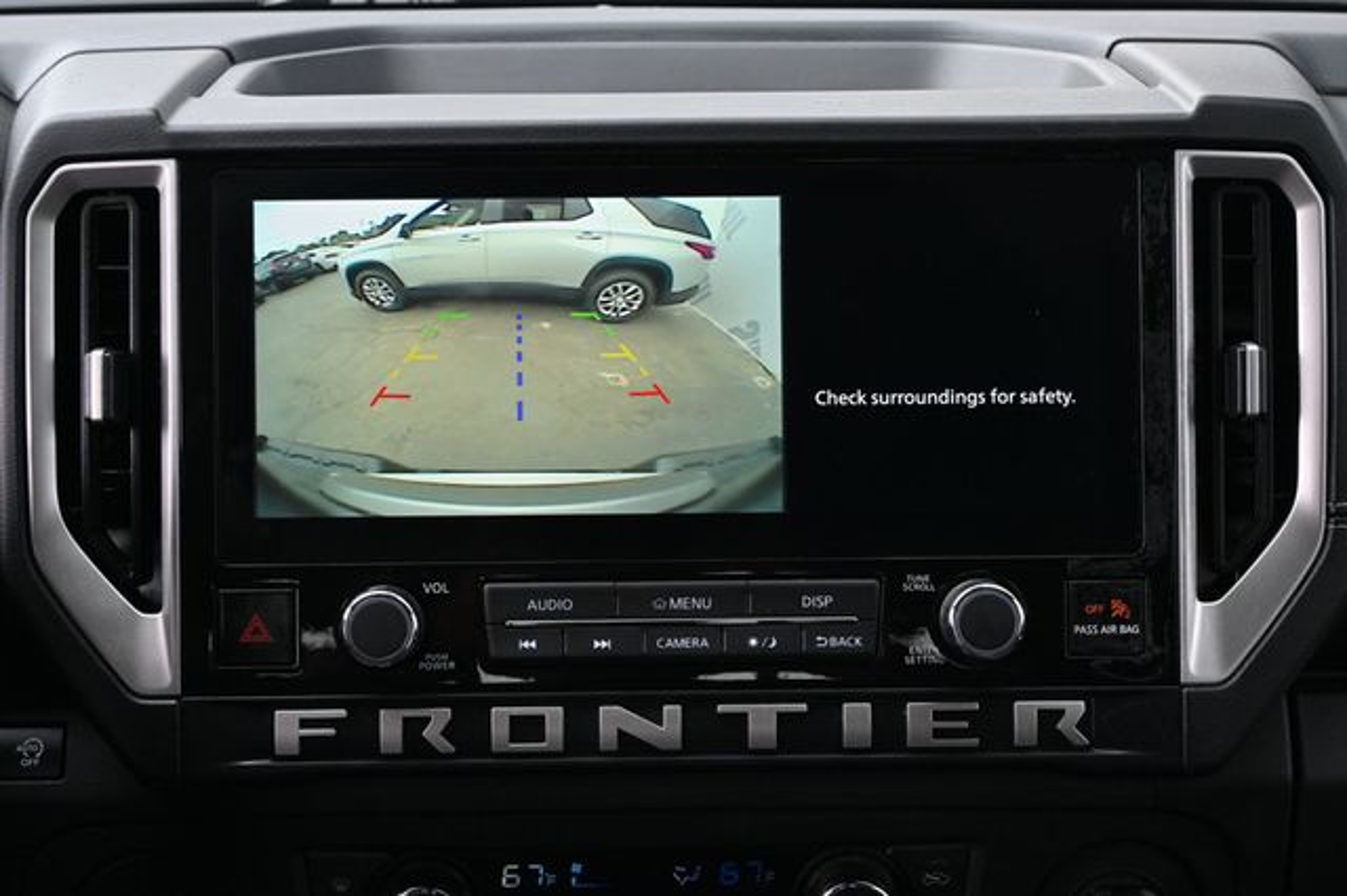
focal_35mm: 62
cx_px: 674
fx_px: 2300
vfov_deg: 22.1
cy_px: 448
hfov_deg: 32.6
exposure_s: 1/125
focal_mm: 41
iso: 400
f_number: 5.6
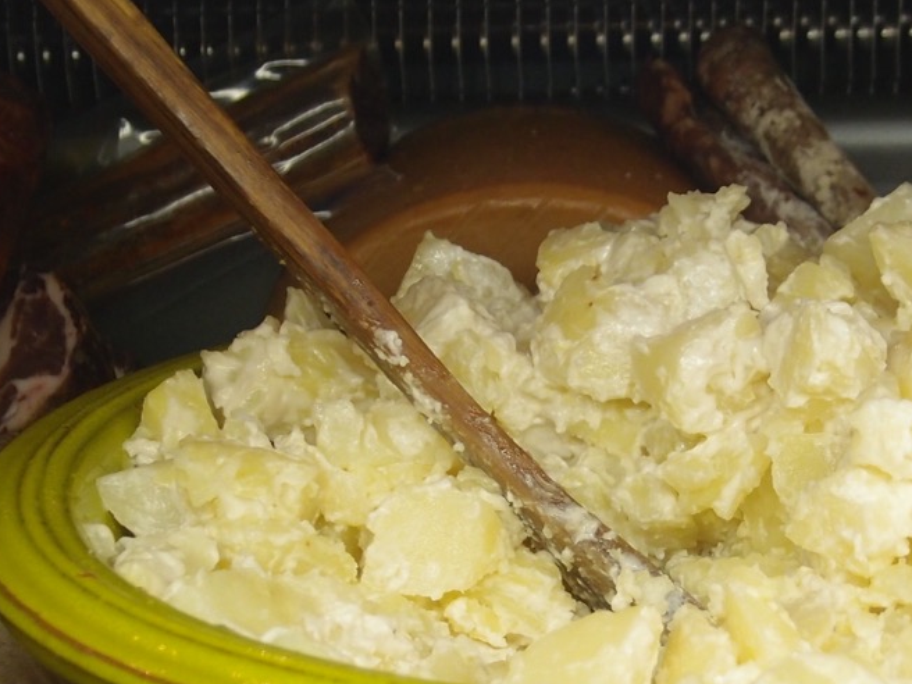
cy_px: 453
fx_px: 2055
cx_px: 646
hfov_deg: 24.8
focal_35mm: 78
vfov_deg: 18.8
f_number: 1.8
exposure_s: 1/80
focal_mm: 6.87
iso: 100
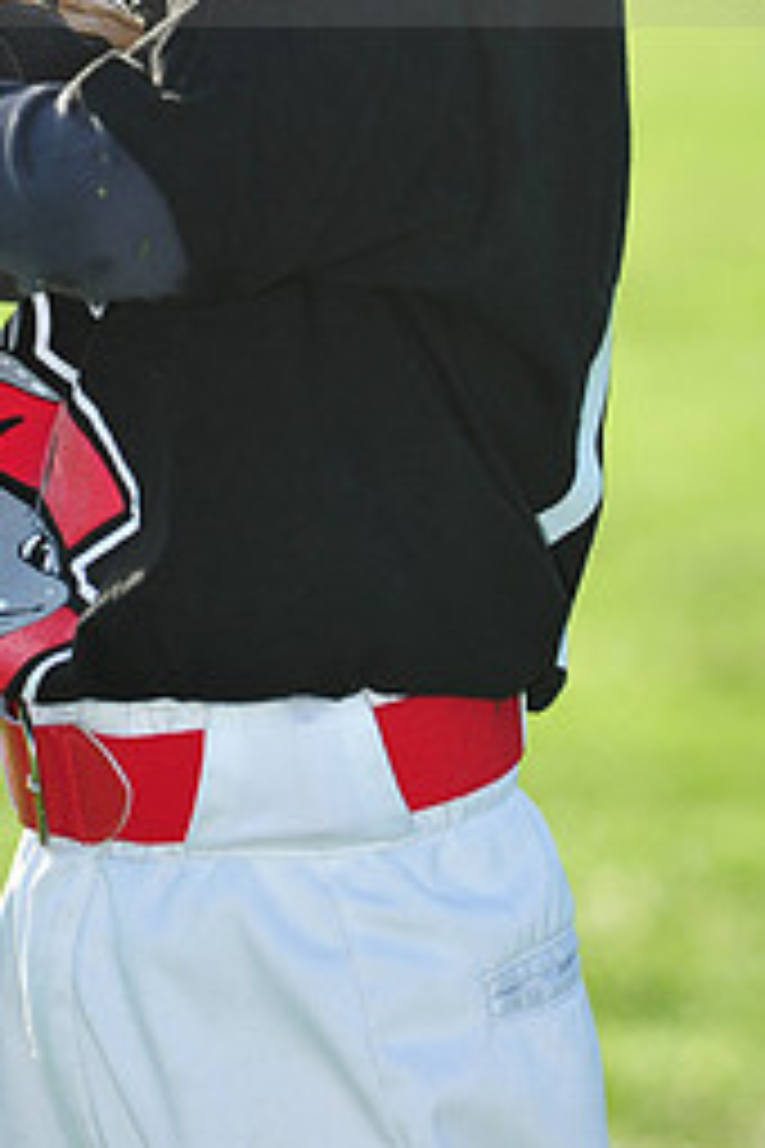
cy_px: -117
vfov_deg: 4.5
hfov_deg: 3.0
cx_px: 148
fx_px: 14502
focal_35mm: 455
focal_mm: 200
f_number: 5
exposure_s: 1/1250
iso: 400
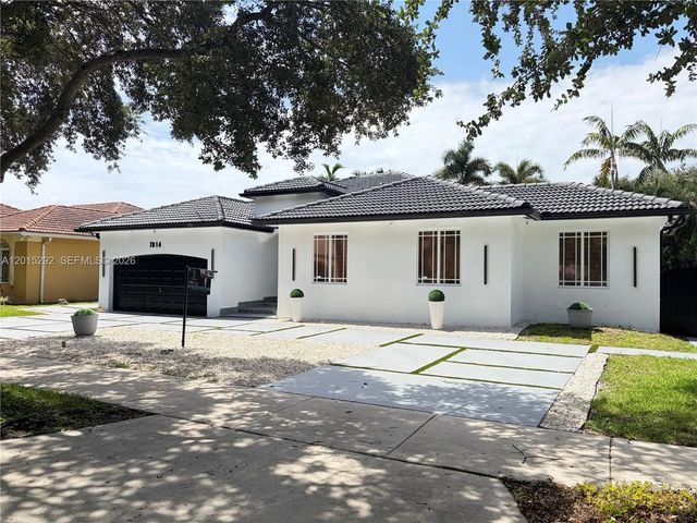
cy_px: 262
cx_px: 348
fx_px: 524
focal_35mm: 26
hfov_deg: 67.3
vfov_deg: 53.1
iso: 64
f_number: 1.6
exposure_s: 1/2364
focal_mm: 5.96
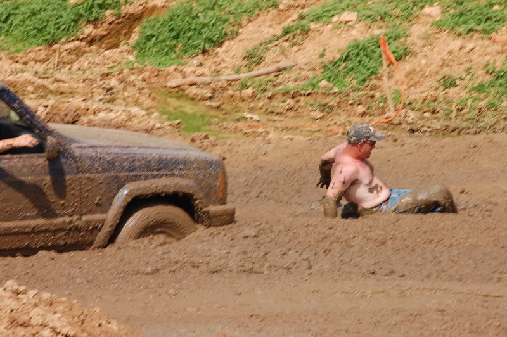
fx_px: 4221
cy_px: 168
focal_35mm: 300
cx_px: 254
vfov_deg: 4.6
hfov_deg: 6.9
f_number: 18
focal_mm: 200
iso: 400
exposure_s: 1/200
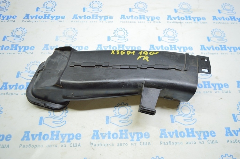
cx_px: 120
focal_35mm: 30
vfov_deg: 43.5
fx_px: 200
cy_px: 80
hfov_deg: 62.0
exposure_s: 1/40
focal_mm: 20
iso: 400
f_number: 3.5
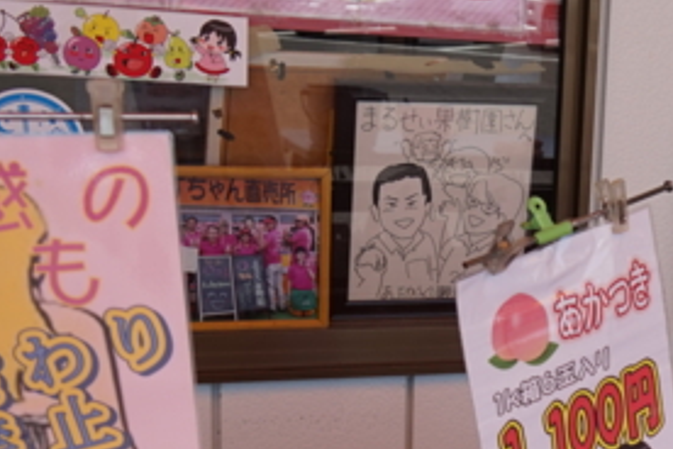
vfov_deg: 14.9
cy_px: 458
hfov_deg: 21.4
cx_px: 756
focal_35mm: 90
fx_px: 1682
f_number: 5
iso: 100
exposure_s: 1/200
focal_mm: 21
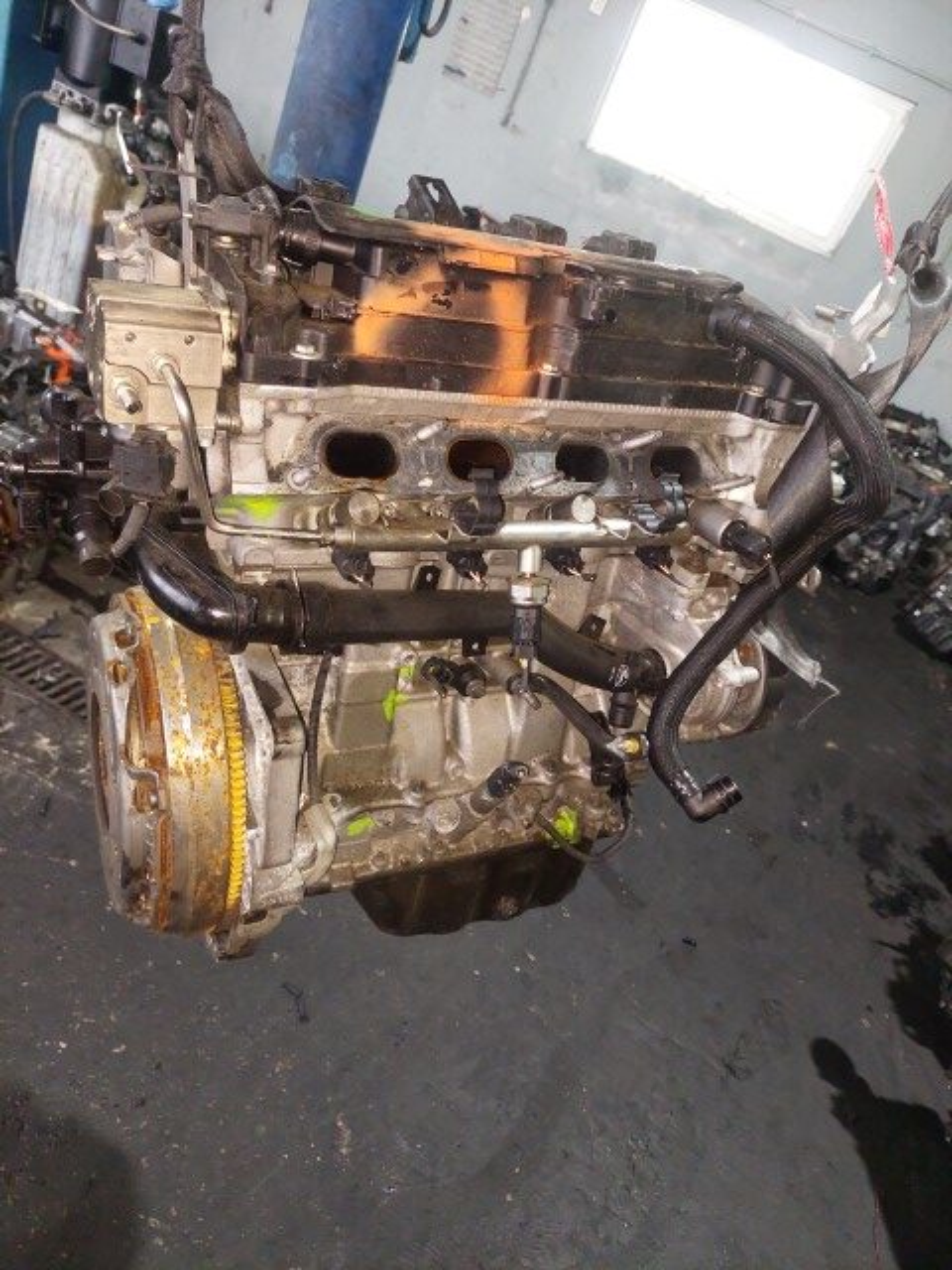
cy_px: 635
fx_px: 917
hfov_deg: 54.9
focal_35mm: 25
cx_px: 476
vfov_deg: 69.4
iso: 400
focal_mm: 5.23
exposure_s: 1/50
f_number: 1.8
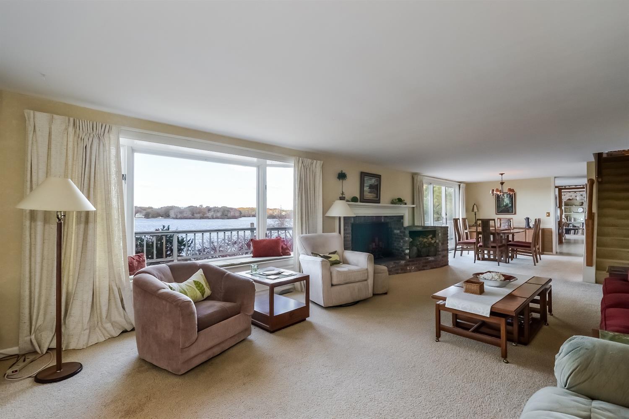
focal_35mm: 15
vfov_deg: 77.3
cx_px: 314
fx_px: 262
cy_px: 210
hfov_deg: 100.4
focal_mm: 10
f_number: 8
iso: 200
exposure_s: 1/200
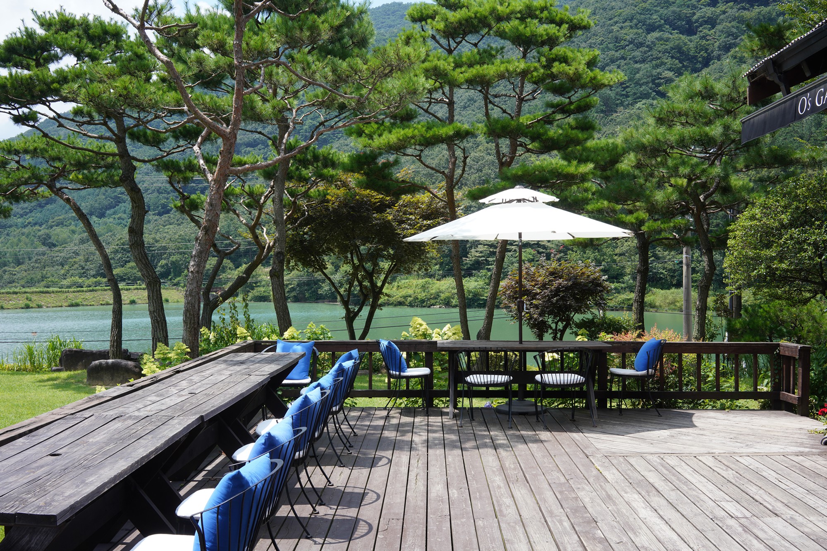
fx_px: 804
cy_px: 276
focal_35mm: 35
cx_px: 414
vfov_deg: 37.9
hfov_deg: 54.4
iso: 200
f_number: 13
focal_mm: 35
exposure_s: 1/100
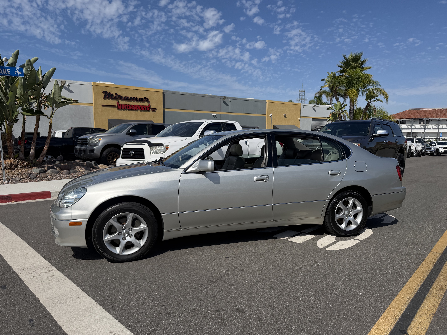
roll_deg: +0.0
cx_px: 224
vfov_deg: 56.8
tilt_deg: -6.1
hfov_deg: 71.6
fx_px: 310
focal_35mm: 24
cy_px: 168
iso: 100
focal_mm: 6.76
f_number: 1.78
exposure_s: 1/9091
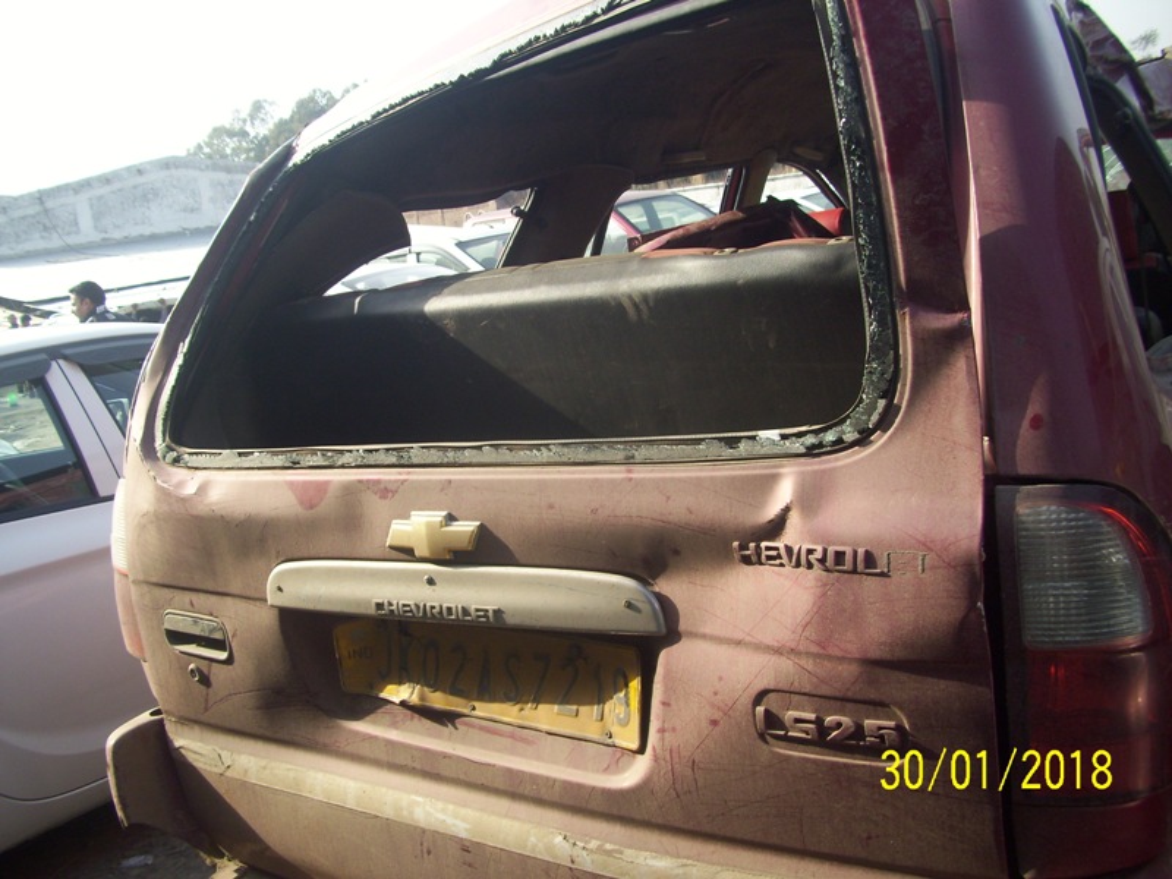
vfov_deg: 41.8
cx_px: 586
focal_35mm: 34
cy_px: 440
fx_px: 1151
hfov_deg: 54.0
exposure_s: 1/250
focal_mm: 5.7
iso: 80
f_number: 2.9
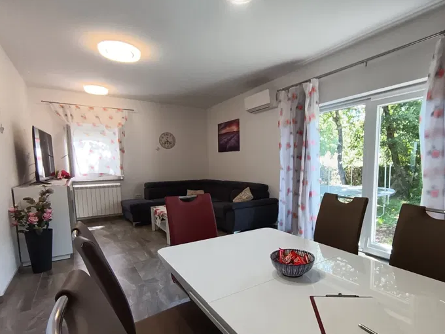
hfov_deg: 81.2
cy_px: 195
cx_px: 256
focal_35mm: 20
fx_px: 257
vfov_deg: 65.6
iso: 420
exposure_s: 1/100
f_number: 2.2
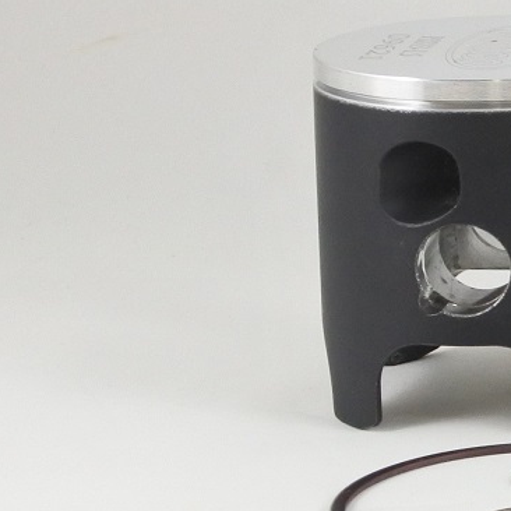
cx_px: 1085
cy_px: 119
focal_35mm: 152
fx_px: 2539
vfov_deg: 11.5
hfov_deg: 10.4
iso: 560
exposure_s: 1/125
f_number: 4
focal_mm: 14.3
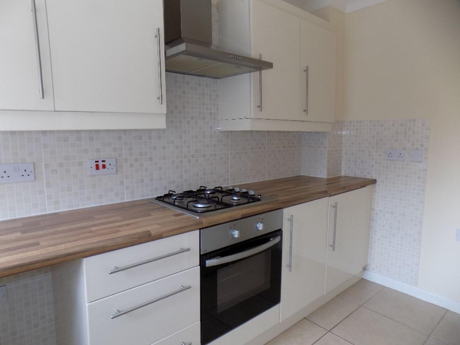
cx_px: 230
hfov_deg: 73.9
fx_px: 306
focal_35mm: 23
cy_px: 172
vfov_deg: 58.9
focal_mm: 4
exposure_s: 1/30
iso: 80
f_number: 3.1
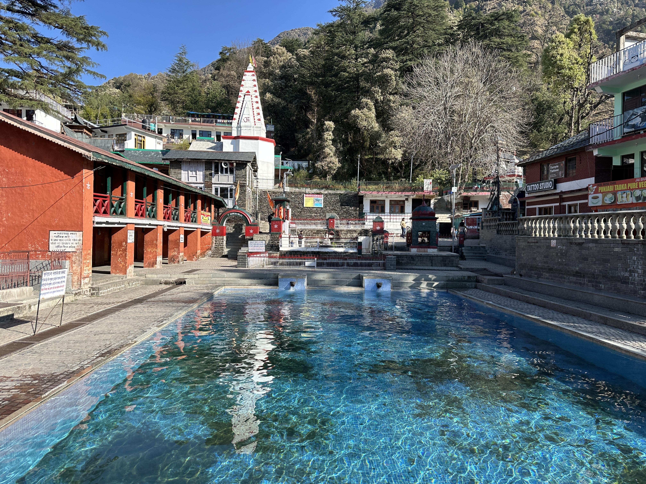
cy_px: 242
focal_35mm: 24
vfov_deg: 56.8
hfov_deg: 71.6
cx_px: 323
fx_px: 448
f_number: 1.78
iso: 80
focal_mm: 6.86
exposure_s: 1/1949
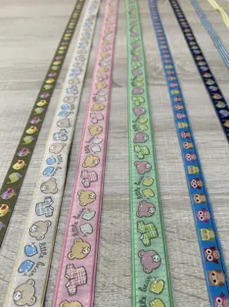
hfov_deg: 44.0
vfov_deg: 56.8
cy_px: 164
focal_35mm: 32
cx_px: 129
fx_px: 283
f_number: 1.6
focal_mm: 5.1
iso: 80
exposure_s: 1/50
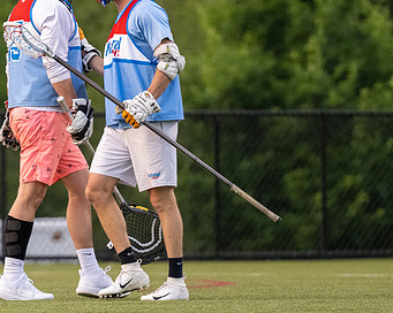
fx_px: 12942
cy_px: 104
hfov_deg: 1.7
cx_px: 61
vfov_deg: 1.4
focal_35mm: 1114
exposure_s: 1/1000
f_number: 5.6
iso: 4500
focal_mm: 500
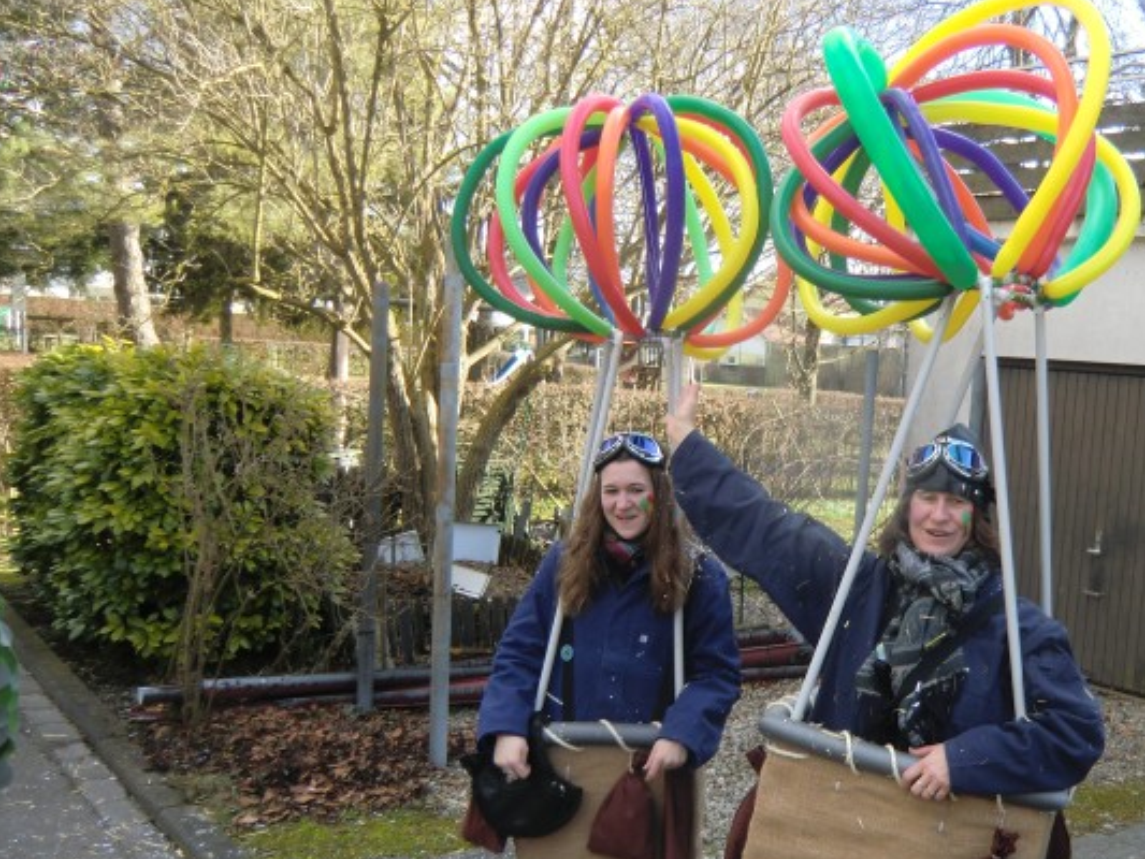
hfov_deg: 49.4
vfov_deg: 39.6
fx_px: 1191
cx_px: 851
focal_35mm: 36
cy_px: 483
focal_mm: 4.3
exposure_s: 1/125
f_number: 3.2
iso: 64
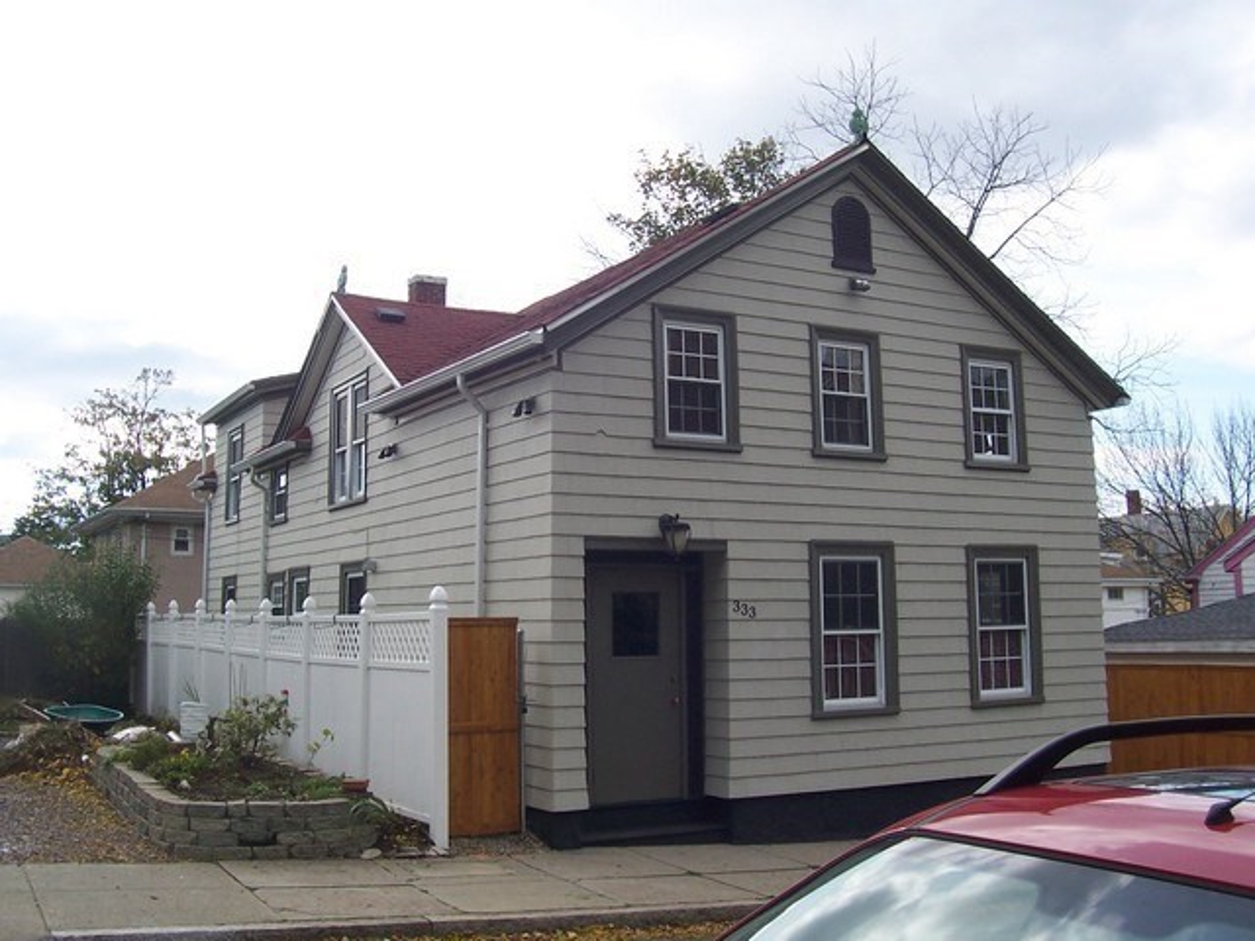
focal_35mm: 37
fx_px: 1341
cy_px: 470
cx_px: 628
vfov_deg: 38.7
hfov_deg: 50.1
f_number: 5.6
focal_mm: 5.6
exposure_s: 1/350
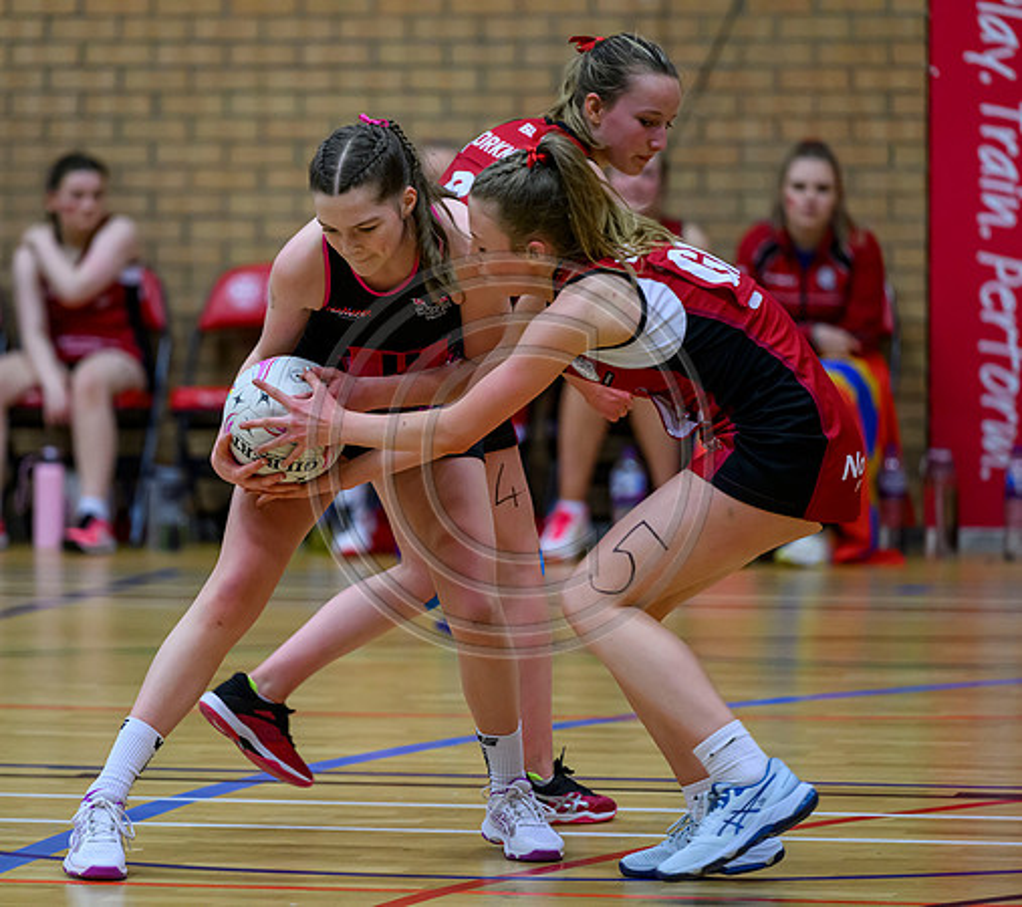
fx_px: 7561
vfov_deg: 6.9
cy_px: 454
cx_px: 429
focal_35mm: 239
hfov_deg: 7.7
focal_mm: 200
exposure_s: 1/800
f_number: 3.2
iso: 4000
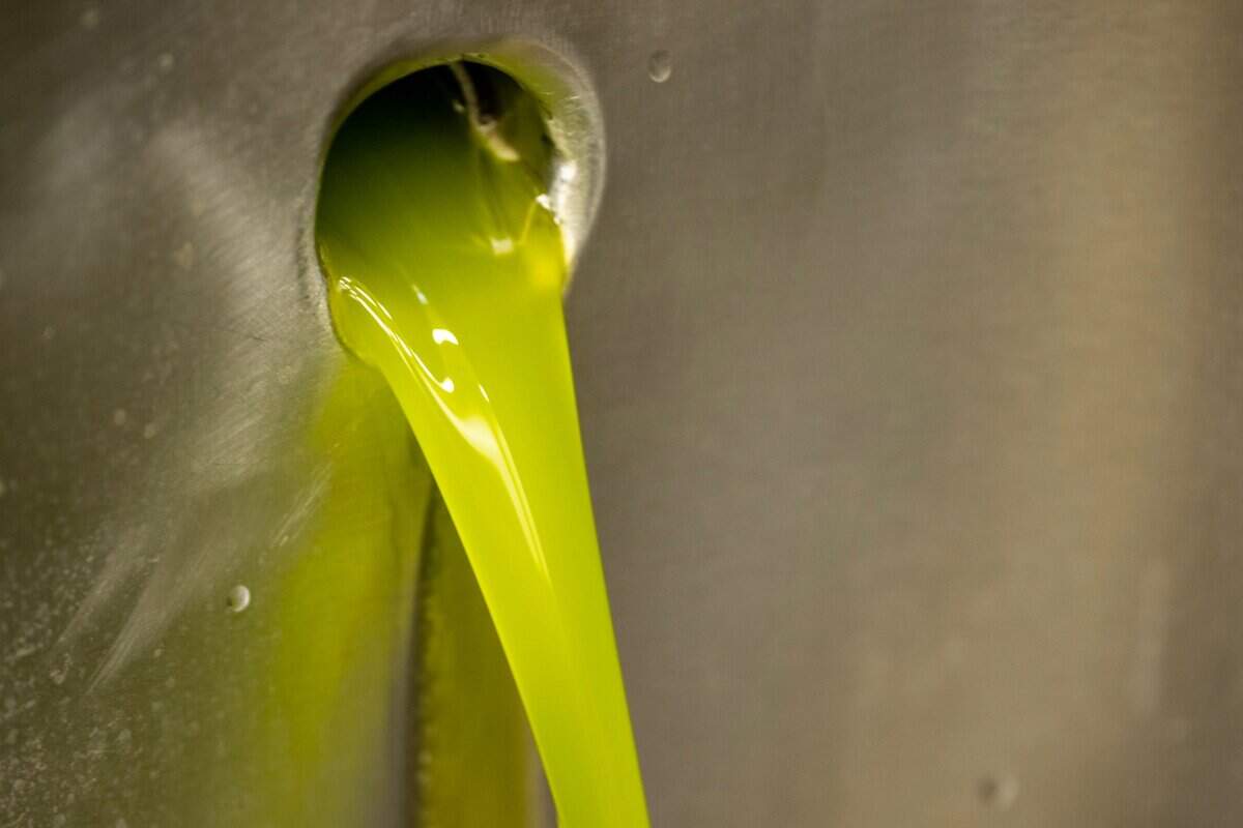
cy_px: 414
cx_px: 622
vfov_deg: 14.3
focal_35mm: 96
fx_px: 3314
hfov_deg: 21.2
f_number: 4
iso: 800
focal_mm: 96
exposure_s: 1/13
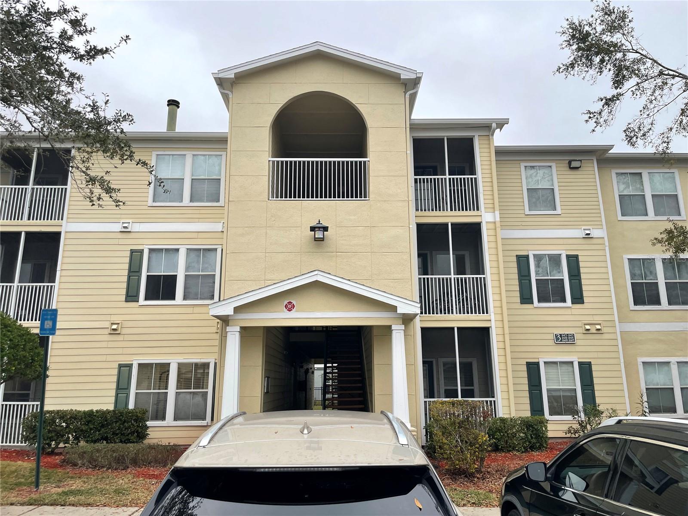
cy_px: 258
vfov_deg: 53.1
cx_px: 344
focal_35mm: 26
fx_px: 517
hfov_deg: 67.3
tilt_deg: +13.2
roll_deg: +0.5
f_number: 1.6
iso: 64
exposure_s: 1/121
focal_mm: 4.2
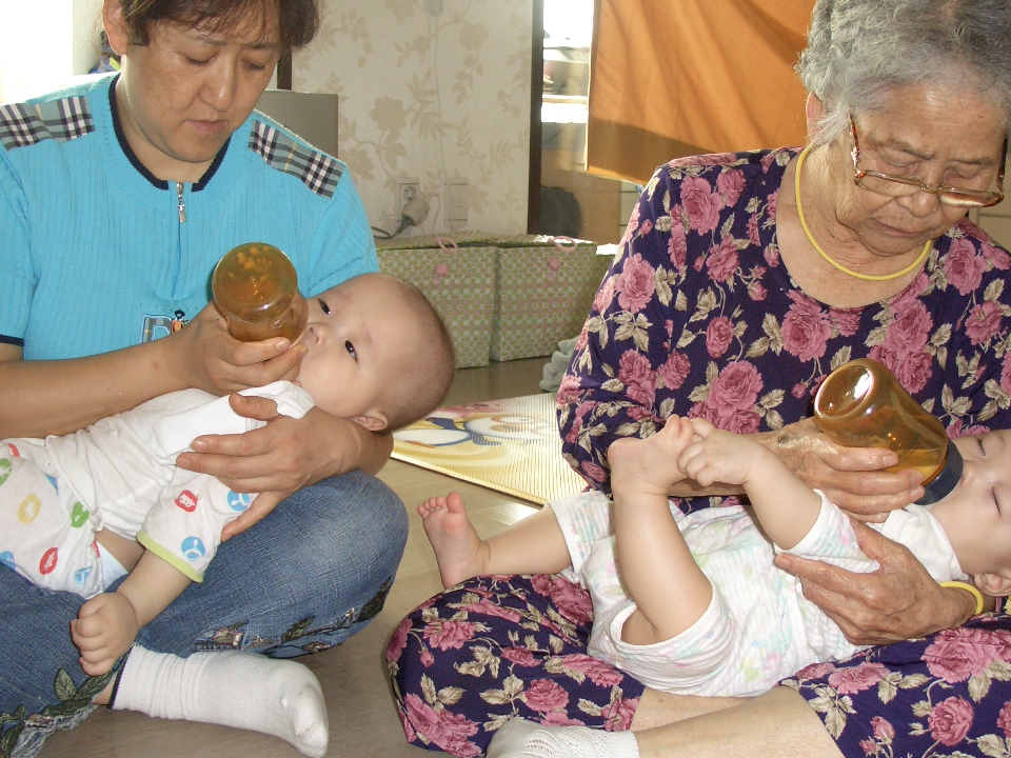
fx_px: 1285
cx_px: 506
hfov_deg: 42.9
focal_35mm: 44
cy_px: 345
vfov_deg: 32.9
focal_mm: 7.1
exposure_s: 1/60
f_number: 2.8
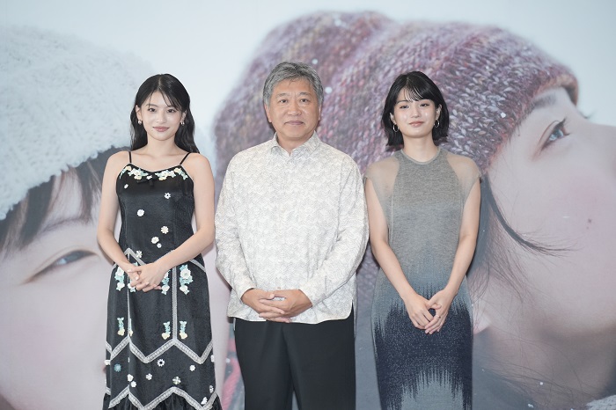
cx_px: 308
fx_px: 1522
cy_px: 205
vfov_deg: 15.3
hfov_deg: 22.9
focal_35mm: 89
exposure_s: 1/250
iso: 1250
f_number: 2.8
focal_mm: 89
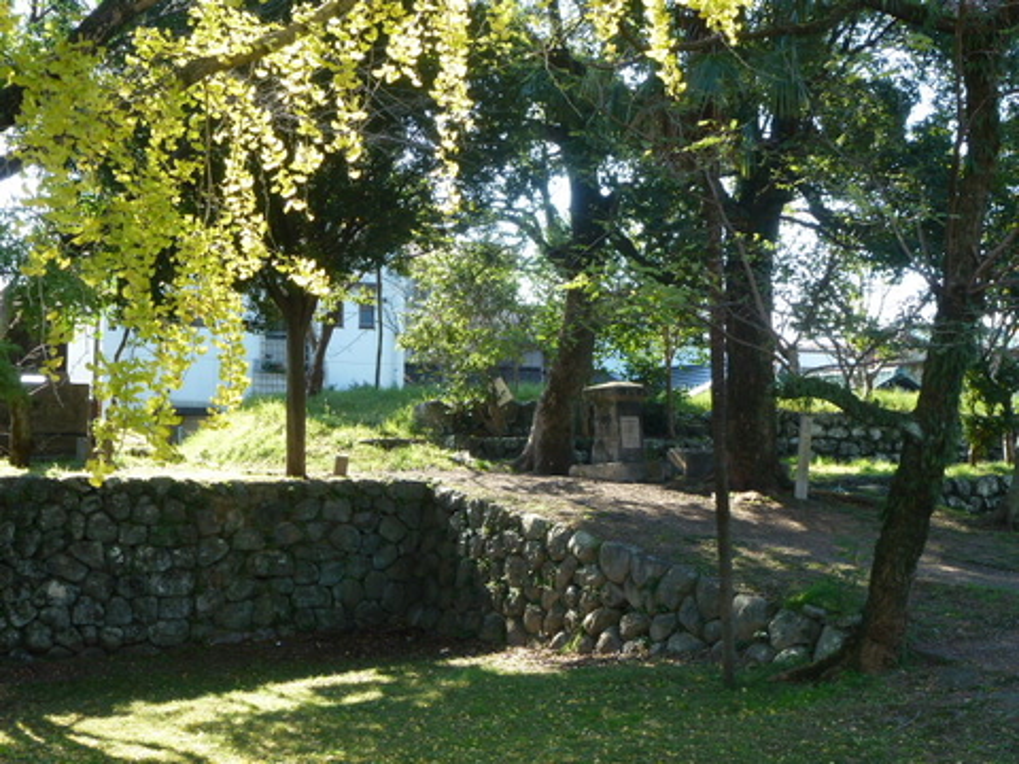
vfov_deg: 28.0
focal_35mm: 52
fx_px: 1531
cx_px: 510
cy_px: 382
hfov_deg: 36.8
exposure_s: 1/80
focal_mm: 9.4
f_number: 4.3
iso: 100
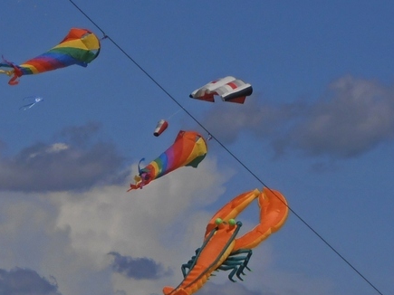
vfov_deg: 3.9
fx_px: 4335
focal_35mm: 381
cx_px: 54
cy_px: 291
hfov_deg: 5.2
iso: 80
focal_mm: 24.39
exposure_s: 1/1600
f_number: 5.8
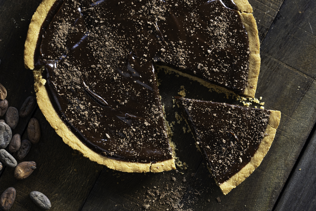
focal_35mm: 105
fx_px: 922
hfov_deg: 19.5
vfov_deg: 13.0
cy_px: 106
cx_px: 158
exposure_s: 1/60
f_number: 5
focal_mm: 105
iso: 1000
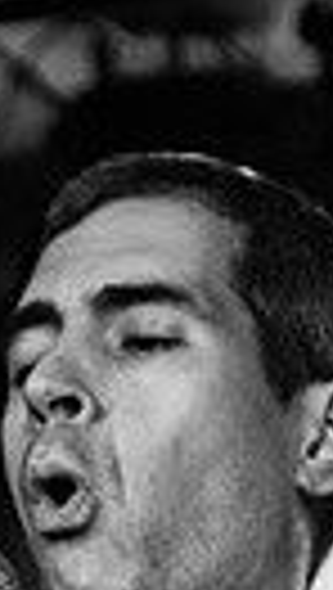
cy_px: 875
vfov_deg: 5.0
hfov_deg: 2.8
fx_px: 6744
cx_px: -368
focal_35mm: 431
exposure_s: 1/80
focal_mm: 70
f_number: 3.2
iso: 3200
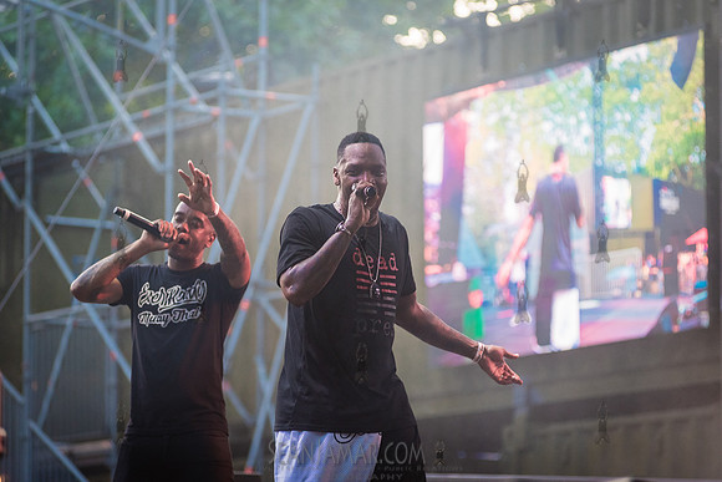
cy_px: 241
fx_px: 3410
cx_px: 361
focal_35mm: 170
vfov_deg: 8.1
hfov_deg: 12.1
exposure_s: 1/500
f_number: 4
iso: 2000
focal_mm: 170
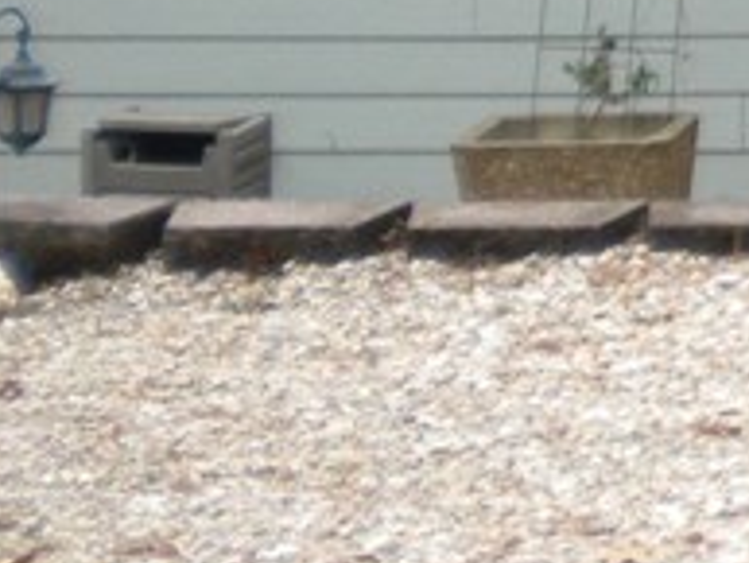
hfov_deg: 9.5
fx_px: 4027
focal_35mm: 186
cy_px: -373
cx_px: 1785
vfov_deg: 7.8
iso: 113
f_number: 3.1
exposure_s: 1/254
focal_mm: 6.3
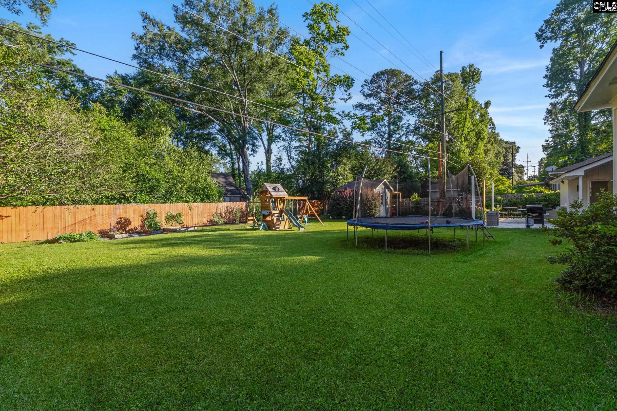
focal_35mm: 15
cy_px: 206
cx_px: 308
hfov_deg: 100.4
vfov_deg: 77.3
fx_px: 257
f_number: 8
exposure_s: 1/200
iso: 250
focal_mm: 10
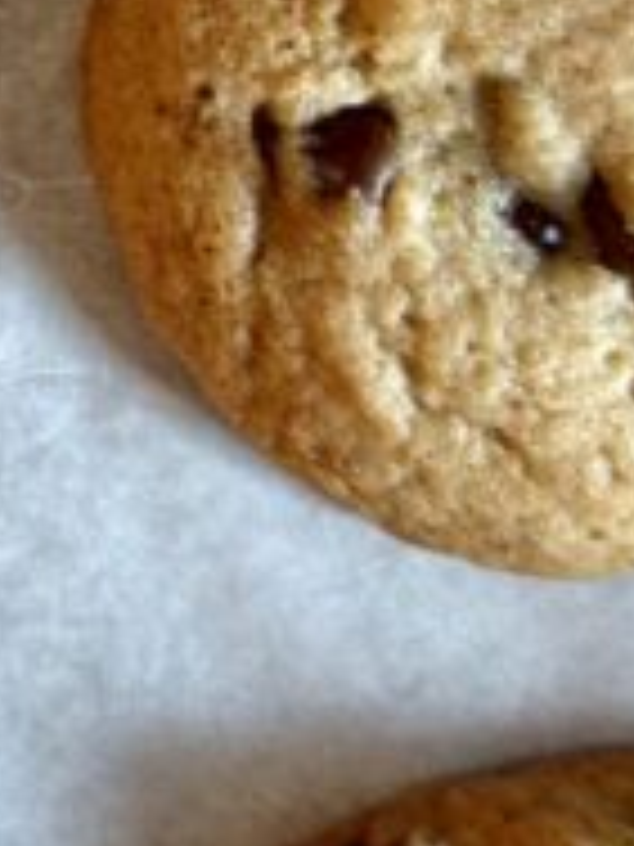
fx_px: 3199
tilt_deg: -86.5
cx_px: -540
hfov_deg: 10.6
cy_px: -400
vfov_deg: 14.1
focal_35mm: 131
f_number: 1.78
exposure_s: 1/60
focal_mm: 6.76
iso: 160
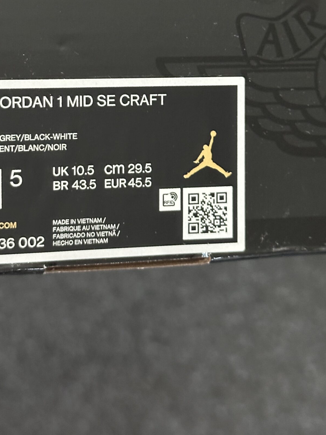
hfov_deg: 19.1
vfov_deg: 25.0
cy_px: 108
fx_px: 967
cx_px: 120
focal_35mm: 77
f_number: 1.78
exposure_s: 1/25
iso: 400
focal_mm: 6.86
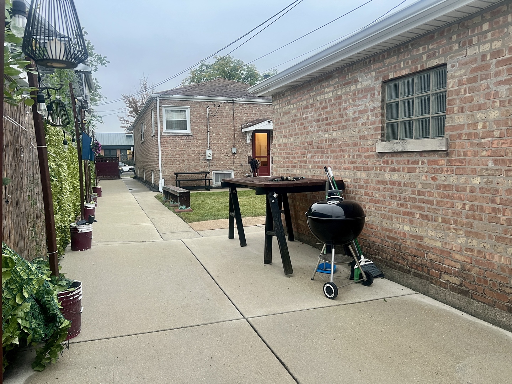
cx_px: 256
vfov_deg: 53.1
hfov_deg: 67.3
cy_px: 192
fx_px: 385
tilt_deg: -4.3
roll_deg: +1.2
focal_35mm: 26
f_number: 1.5
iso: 125
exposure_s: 1/64
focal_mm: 5.7
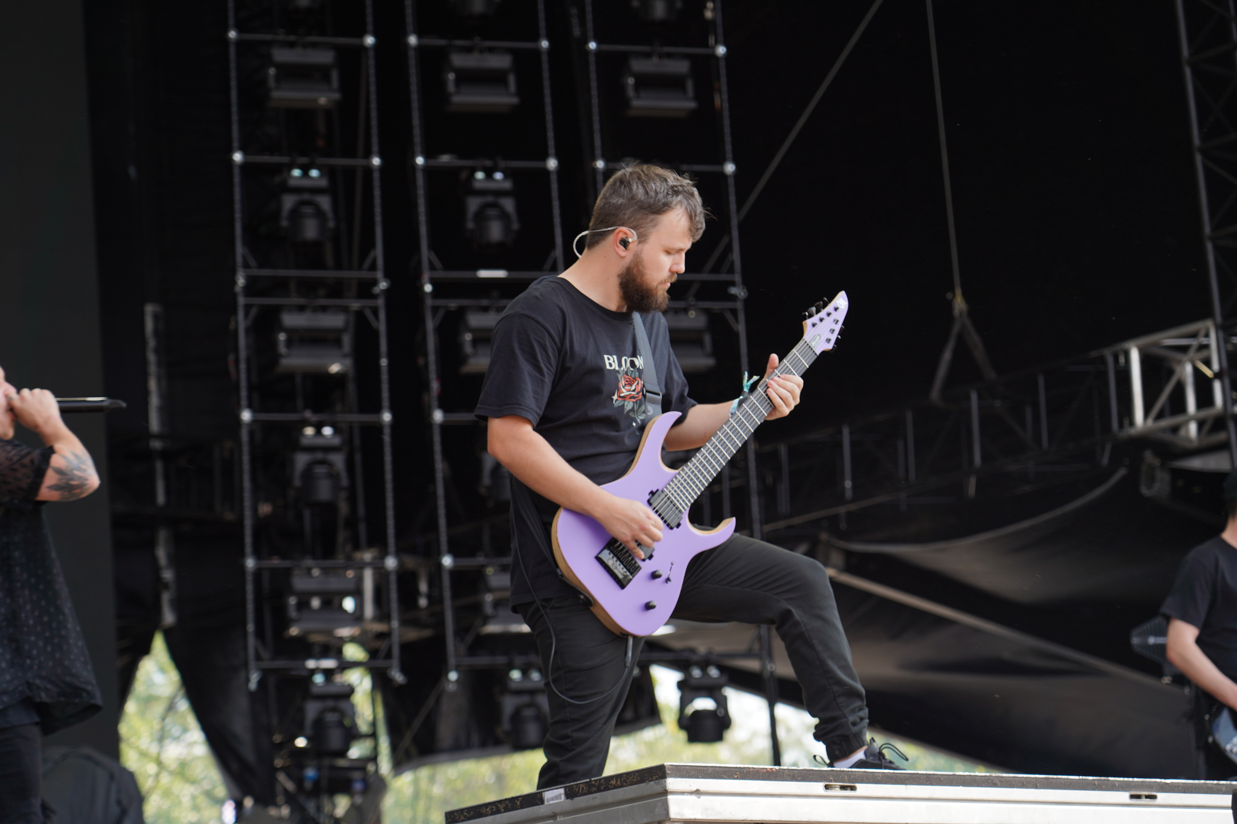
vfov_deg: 13.0
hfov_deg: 19.5
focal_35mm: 105
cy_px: 412
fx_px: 3608
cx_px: 618
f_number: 5
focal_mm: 105
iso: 100
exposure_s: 1/200
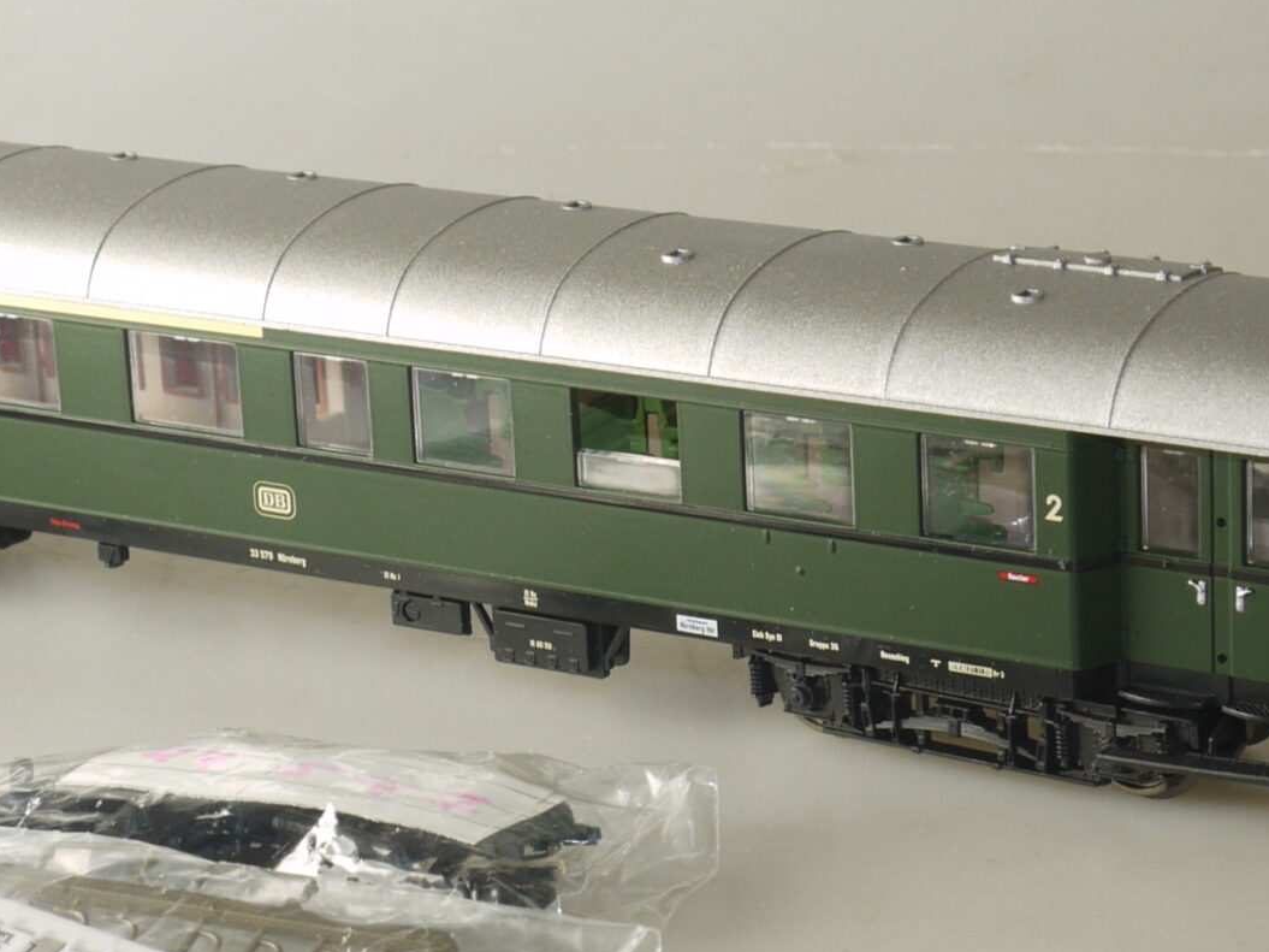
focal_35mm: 132
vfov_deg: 11.2
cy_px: 457
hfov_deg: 14.9
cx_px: 399
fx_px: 4838
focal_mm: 24
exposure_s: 1/13
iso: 100
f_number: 10
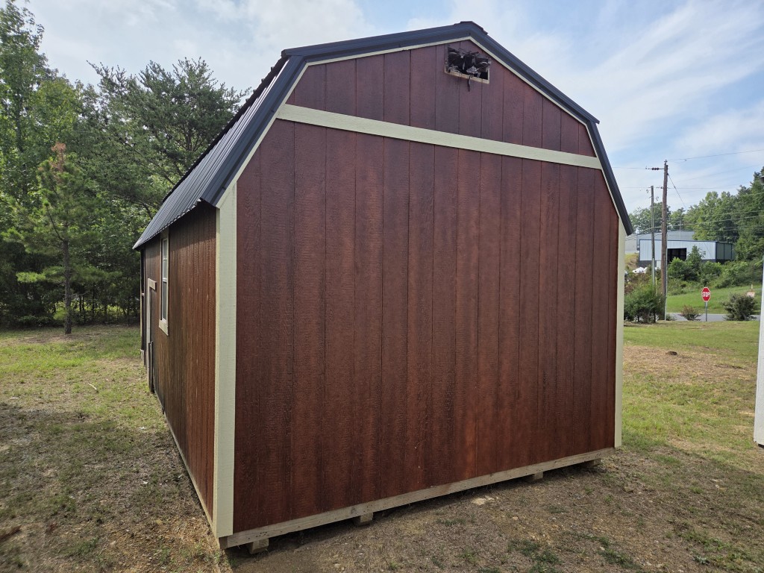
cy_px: 286
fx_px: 508
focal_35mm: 23
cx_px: 382
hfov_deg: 73.9
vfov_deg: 58.9
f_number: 1.8
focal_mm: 5.4
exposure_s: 1/5261
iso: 80
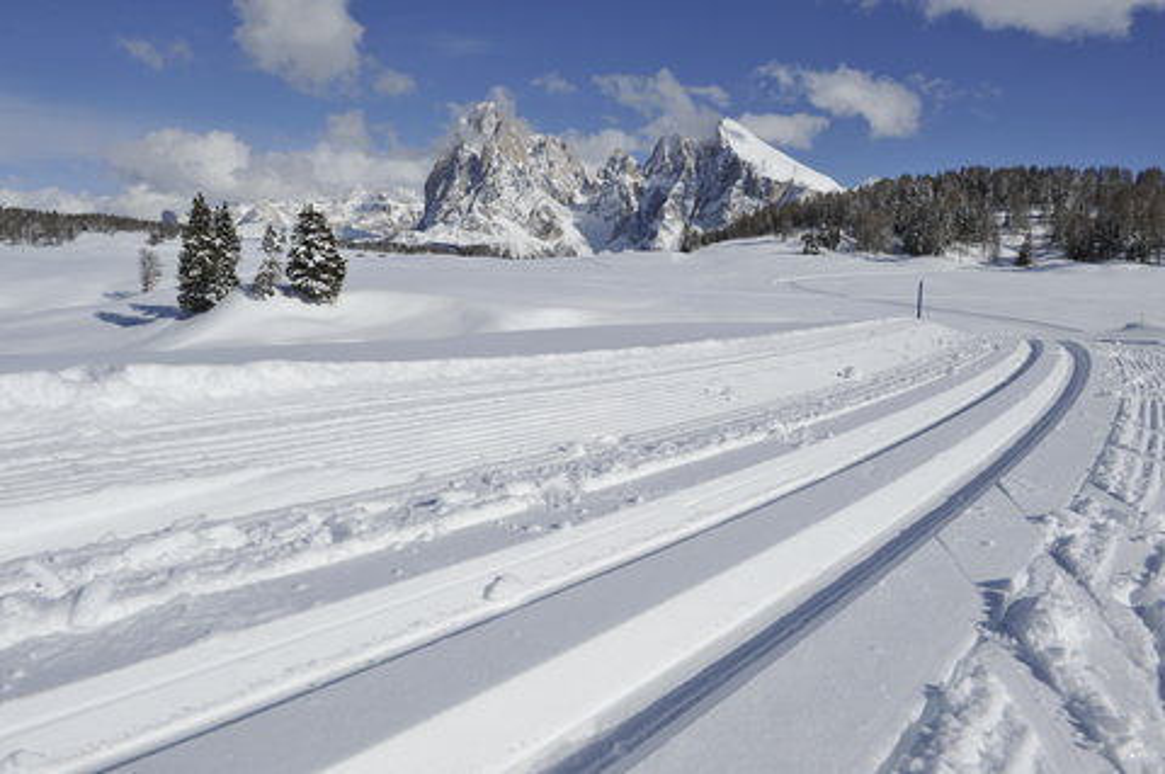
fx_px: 841
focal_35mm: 26
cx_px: 582
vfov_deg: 49.5
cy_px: 387
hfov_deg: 69.4
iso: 200
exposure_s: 1/500
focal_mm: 26
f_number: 16
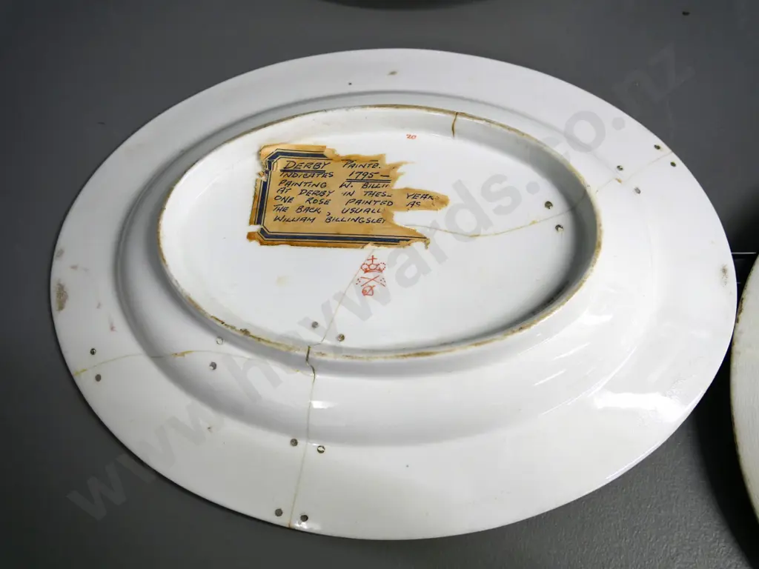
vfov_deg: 41.8
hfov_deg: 54.0
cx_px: 380
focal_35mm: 34
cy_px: 284
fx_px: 745
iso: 800
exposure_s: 1/80
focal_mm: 17
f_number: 5
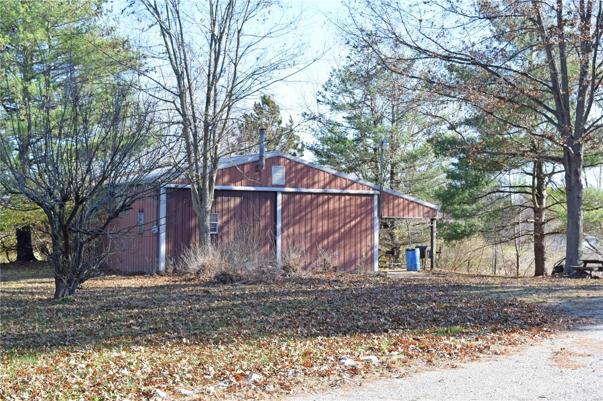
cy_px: 200
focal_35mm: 52
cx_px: 302
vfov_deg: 25.7
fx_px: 879
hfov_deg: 37.9
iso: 280
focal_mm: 35
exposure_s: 1/250
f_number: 8
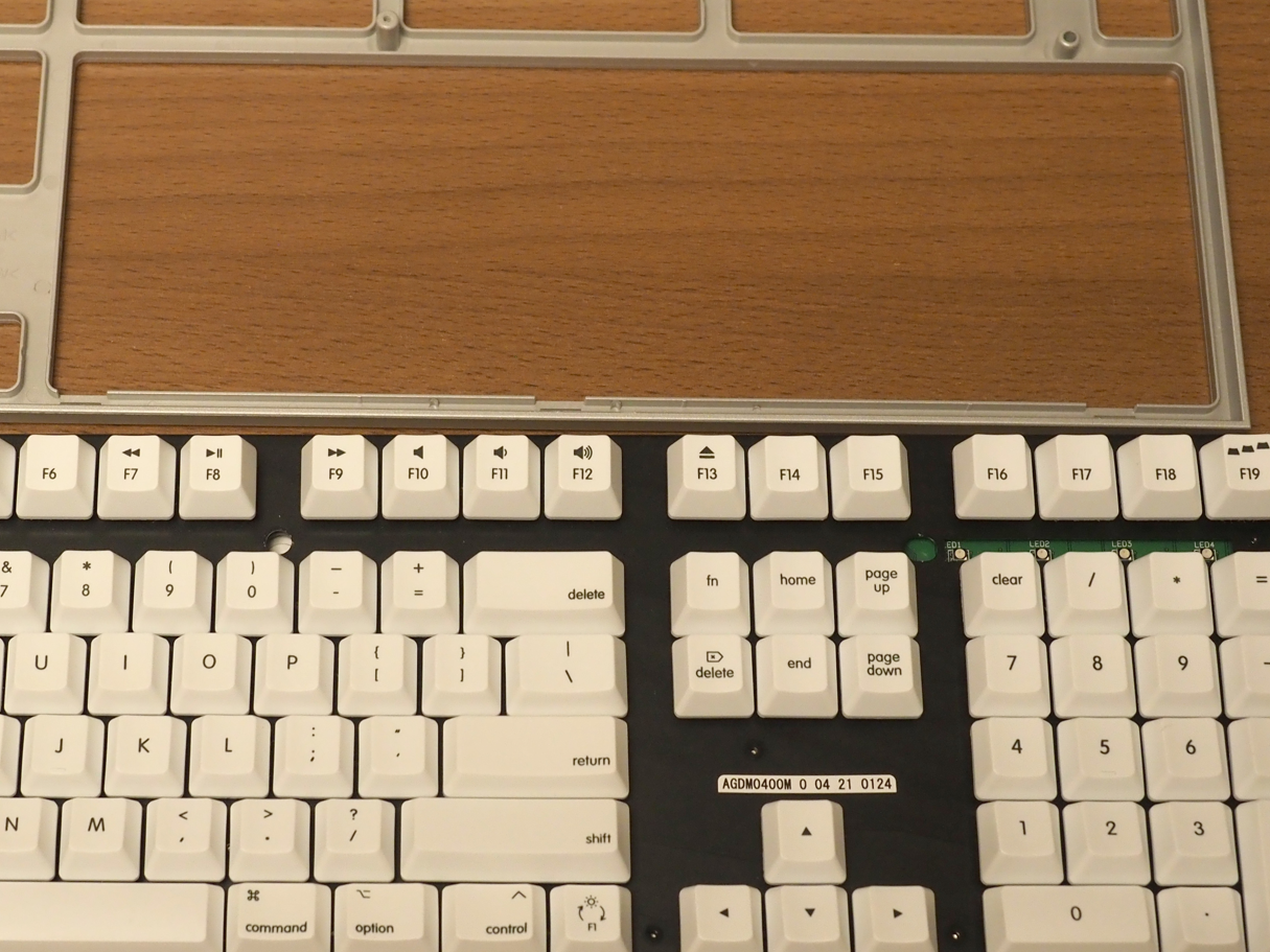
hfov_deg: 24.5
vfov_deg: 18.6
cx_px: 362
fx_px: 2898
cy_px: 402
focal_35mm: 79
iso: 1000
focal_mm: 25
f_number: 4
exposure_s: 1/80
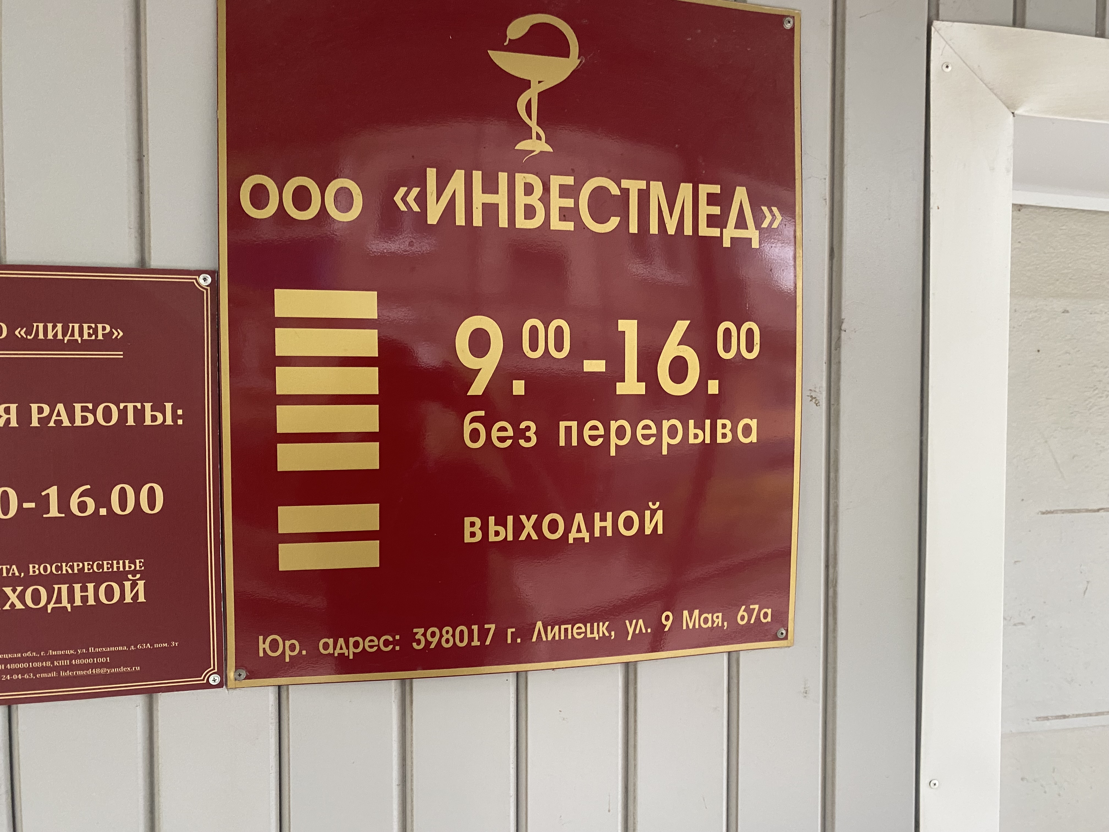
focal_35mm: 26
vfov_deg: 53.1
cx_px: 554
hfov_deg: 67.3
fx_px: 833
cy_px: 416
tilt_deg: -2.3
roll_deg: -0.8
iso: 200
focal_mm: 4.25
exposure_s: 1/60
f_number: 1.8
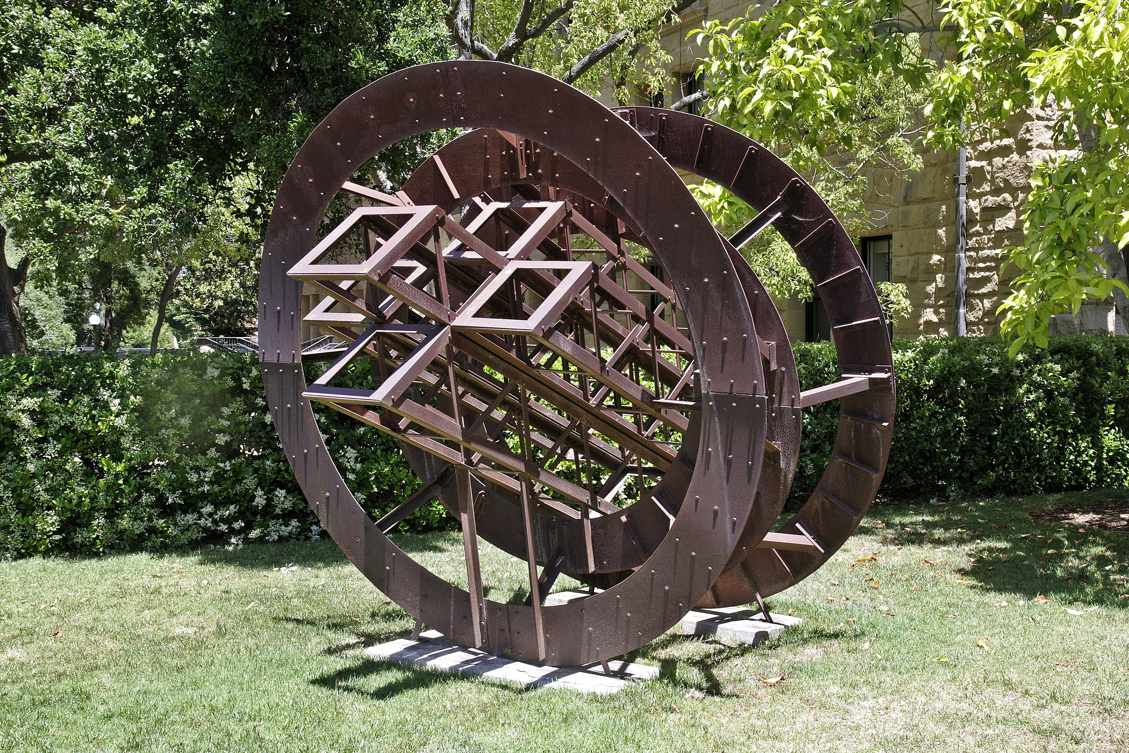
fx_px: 1317
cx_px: 564
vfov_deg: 31.9
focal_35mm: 42
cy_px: 376
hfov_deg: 46.4
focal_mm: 28.13
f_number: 8
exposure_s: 1/50
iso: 200
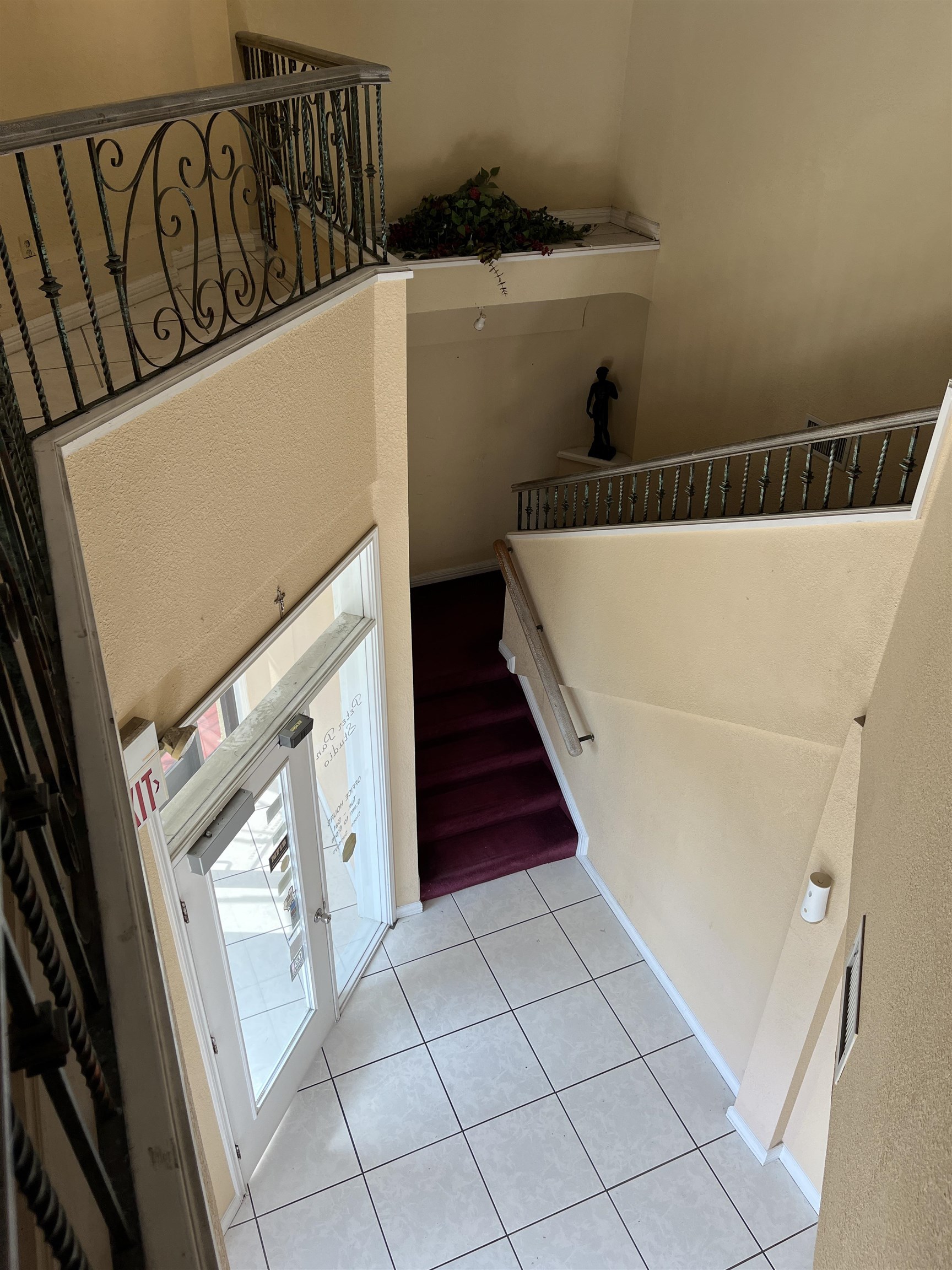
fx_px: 953
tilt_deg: -35.0
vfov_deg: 67.3
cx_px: 476
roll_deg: -0.9
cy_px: 635
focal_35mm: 26
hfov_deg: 53.1
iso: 40
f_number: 1.6
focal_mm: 5.1
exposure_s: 1/225
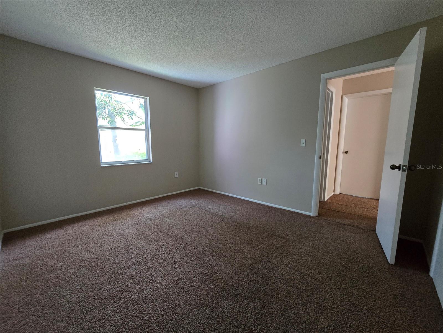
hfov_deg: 106.2
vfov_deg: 89.9
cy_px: 166
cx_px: 222
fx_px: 166
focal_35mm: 13
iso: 800
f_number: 2.2
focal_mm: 2.2
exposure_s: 1/60
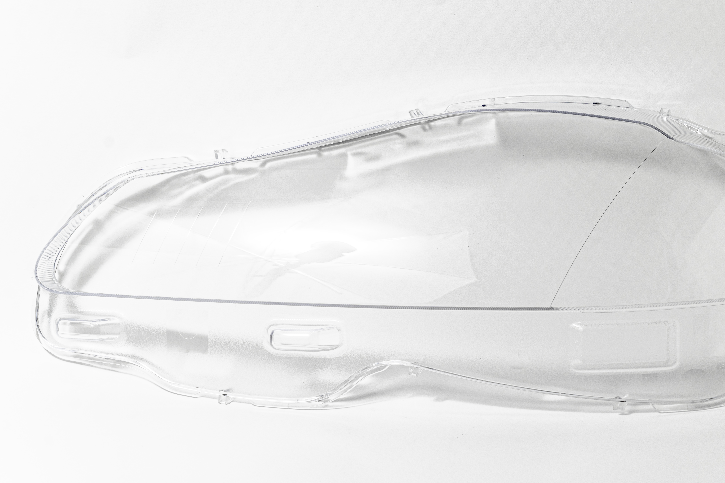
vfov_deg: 12.6
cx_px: 478
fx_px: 2195
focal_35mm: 109
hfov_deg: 18.7
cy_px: 216
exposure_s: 1/100
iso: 100
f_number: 7.1
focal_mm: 82
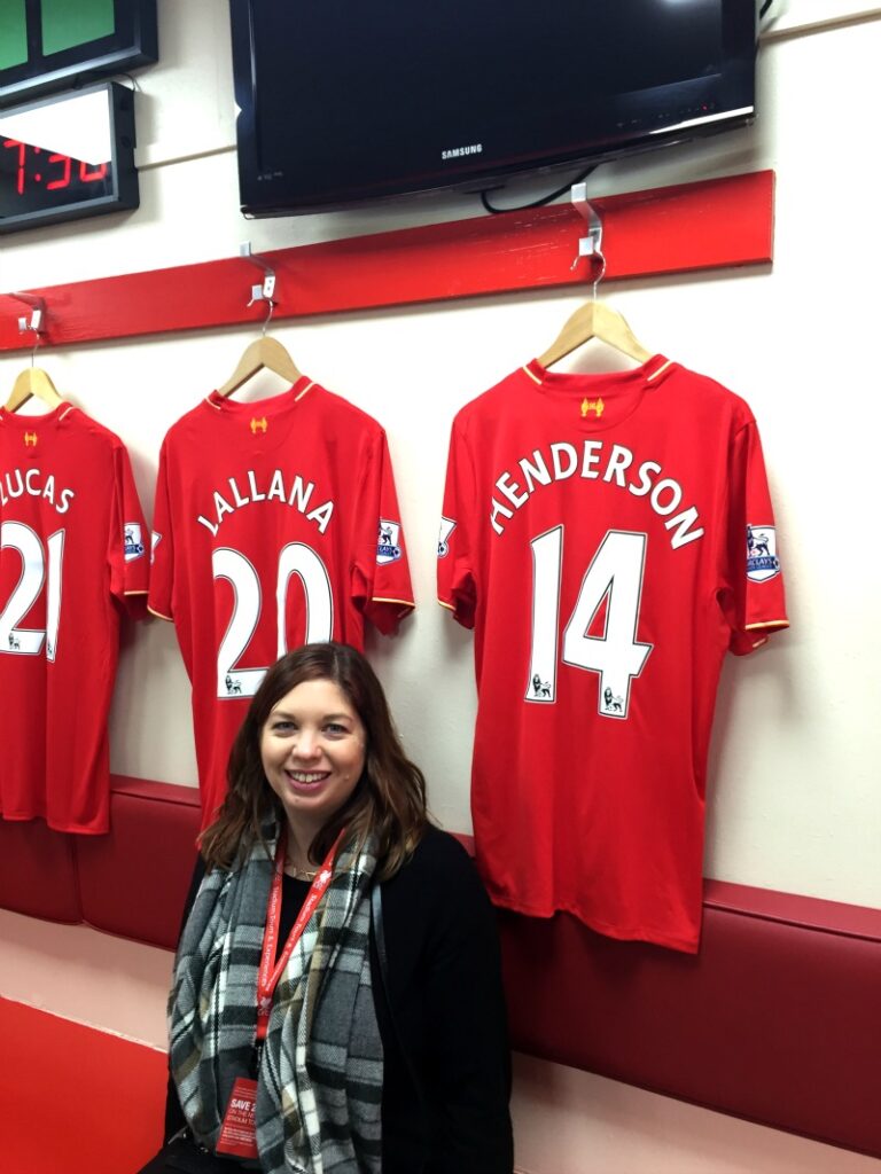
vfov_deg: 61.7
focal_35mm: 29
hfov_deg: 48.2
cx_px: 440
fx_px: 984
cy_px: 587
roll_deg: +2.0
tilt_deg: -5.2
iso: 80
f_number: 2.2
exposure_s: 1/33
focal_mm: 4.15
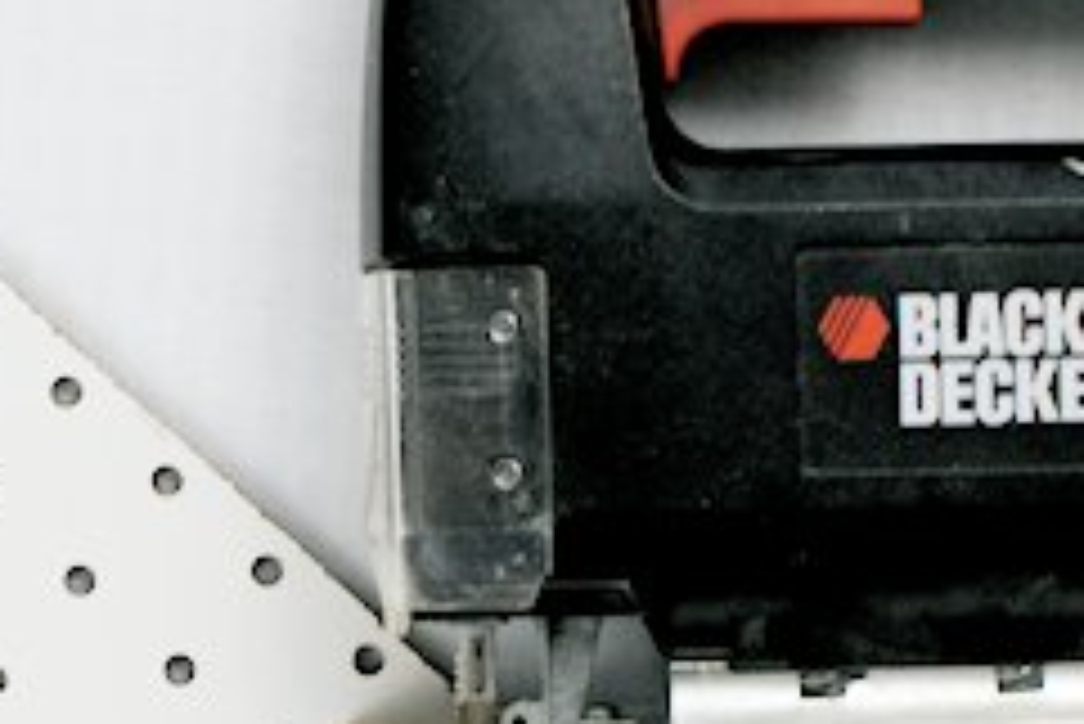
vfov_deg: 12.4
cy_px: 688
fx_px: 3314
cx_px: 486
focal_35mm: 110
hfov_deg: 18.6
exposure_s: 1/40
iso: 400
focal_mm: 28
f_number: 4.5
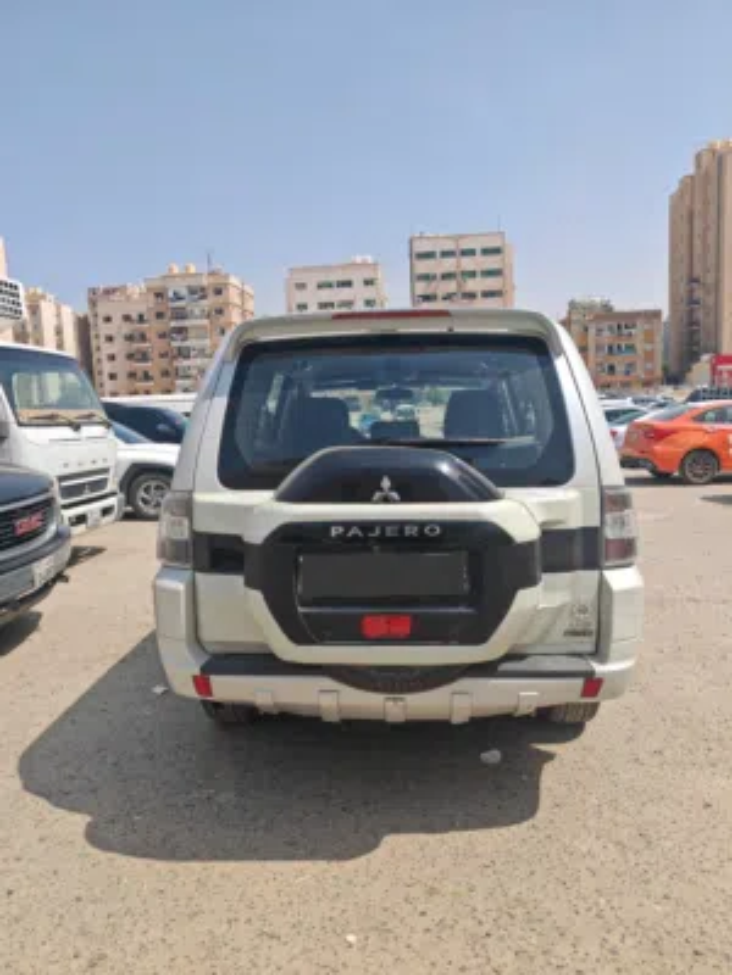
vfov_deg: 67.3
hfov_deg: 53.1
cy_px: 488
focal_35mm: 26
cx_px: 366
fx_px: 733
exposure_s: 1/2300
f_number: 1.6
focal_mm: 5.4
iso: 50
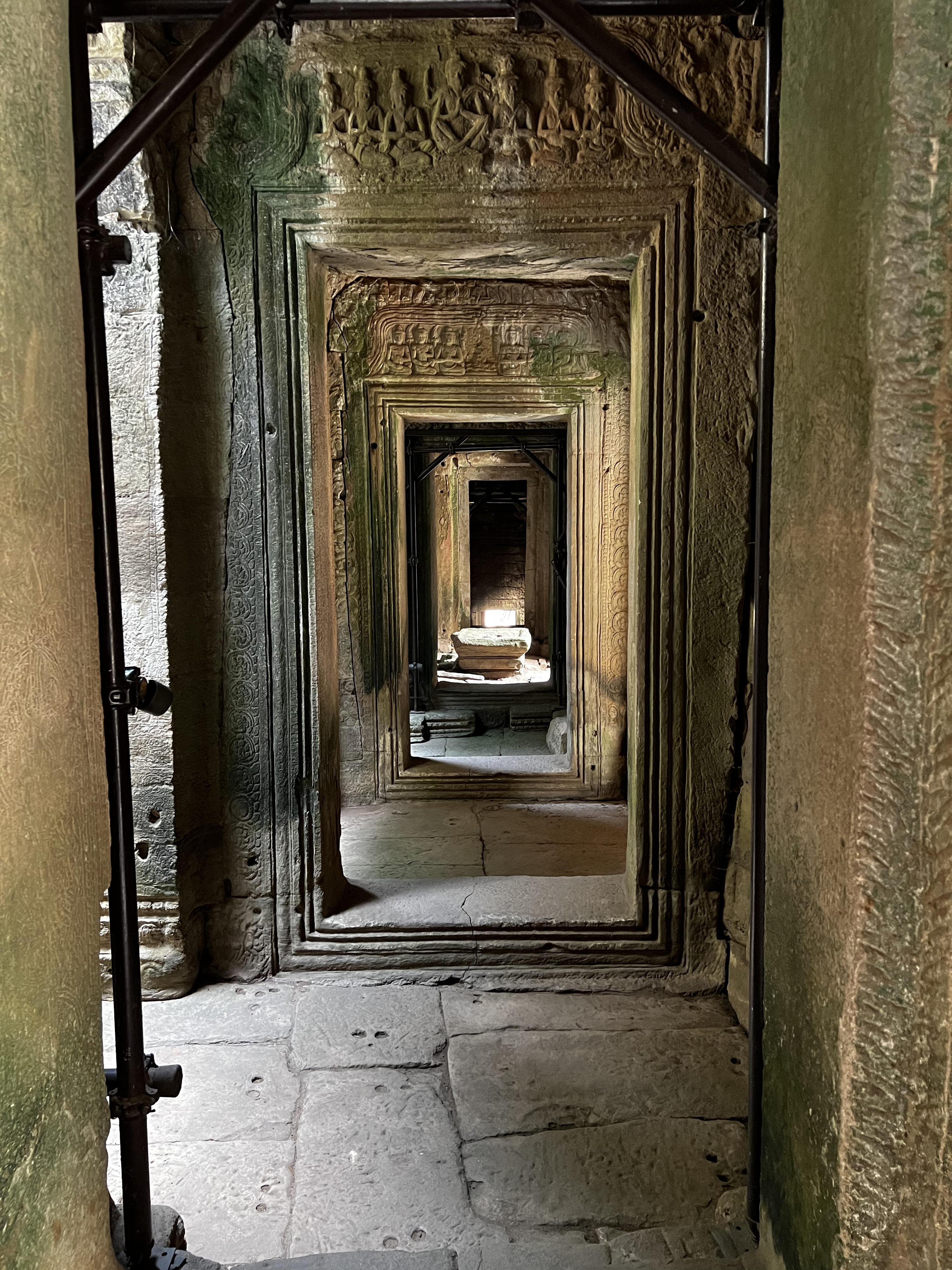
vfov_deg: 67.3
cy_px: 635
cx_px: 476
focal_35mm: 26
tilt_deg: -6.4
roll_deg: +0.8
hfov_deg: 53.1
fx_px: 953
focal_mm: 5.7
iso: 500
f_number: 1.5
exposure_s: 1/54
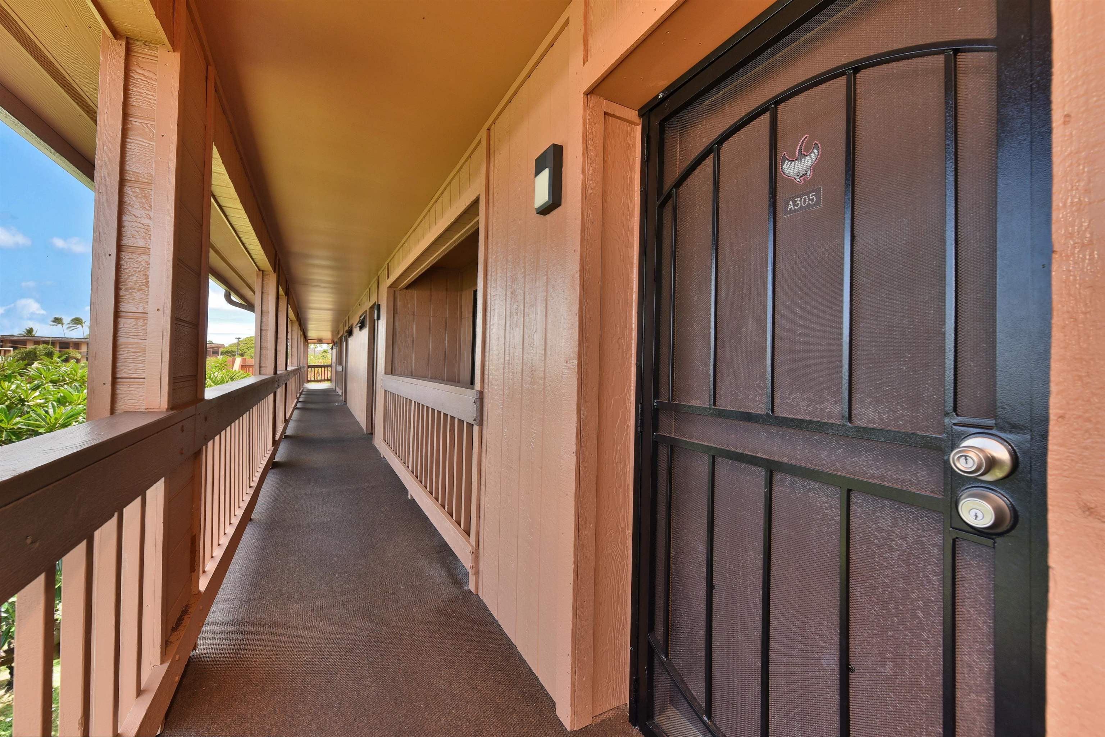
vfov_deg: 81.2
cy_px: 368
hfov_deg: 104.3
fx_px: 430
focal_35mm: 14
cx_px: 552
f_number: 5.6
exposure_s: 1/125
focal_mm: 14
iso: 640
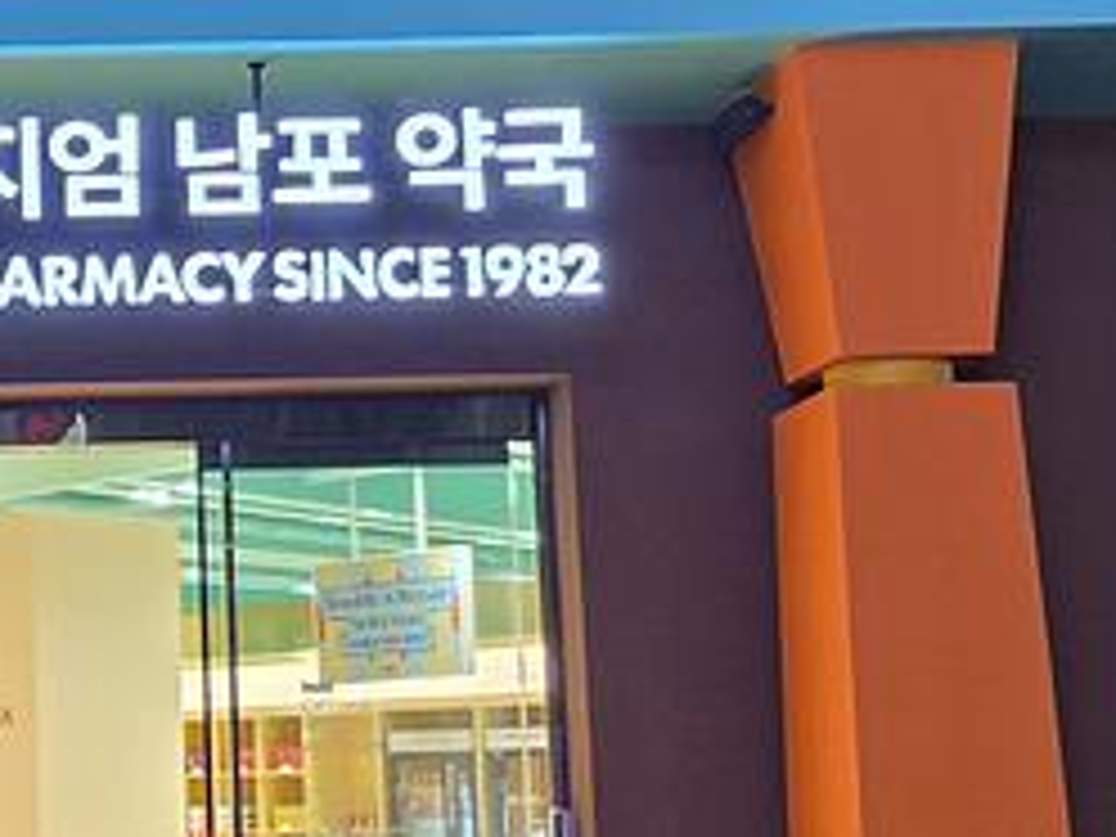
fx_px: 2031
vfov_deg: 23.2
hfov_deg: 28.8
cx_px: -4
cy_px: 504
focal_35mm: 63
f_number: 1.9
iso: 320
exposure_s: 1/60
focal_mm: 2.2
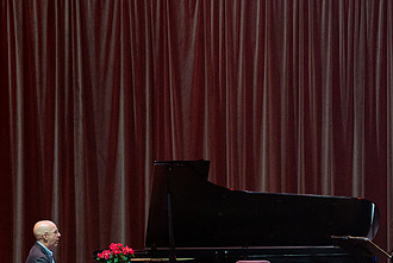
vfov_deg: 3.9
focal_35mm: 351
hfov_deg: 5.9
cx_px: 198
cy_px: 208
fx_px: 3837
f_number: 6.3
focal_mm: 200
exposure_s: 1/250
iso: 2500
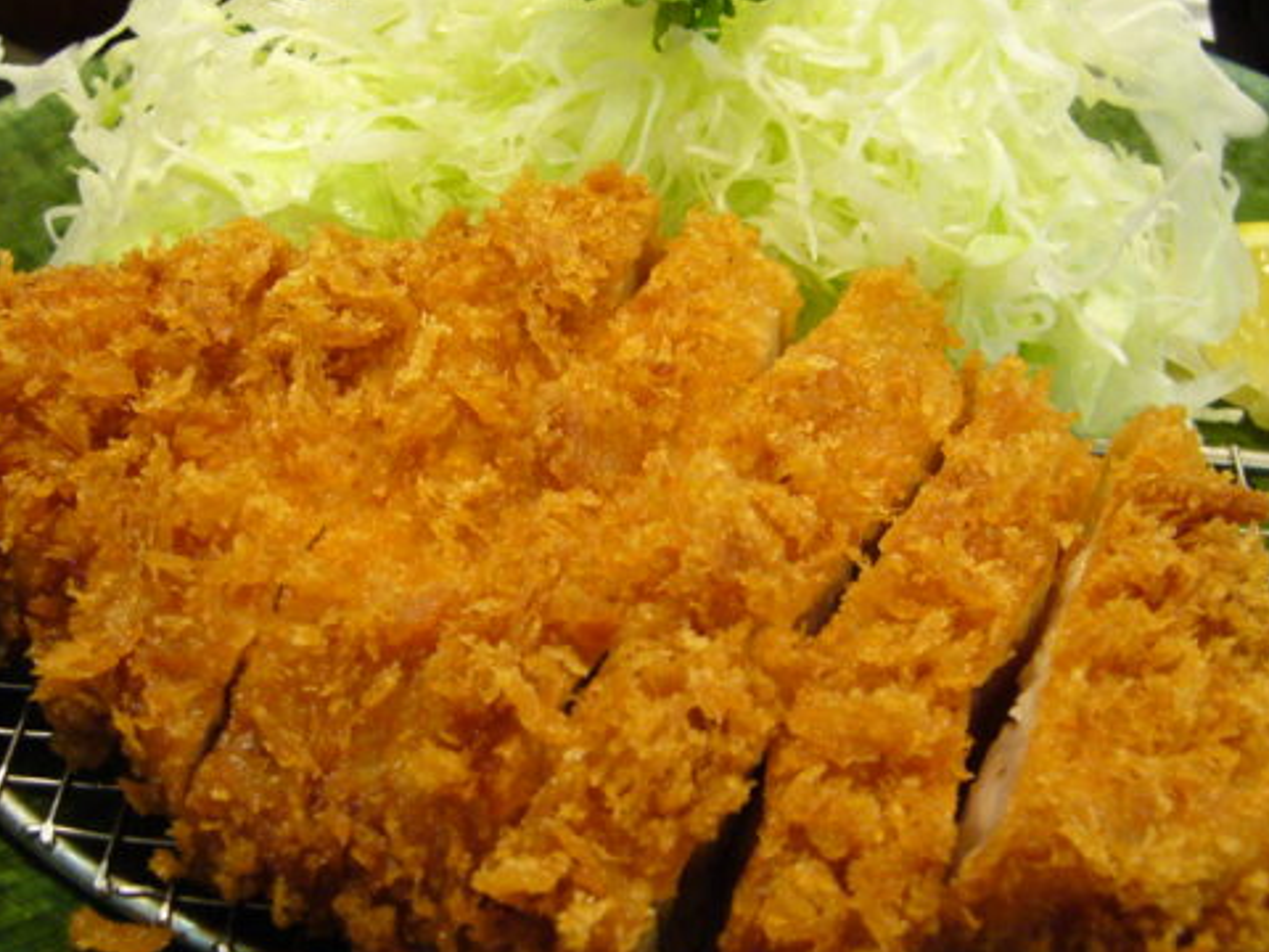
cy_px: 455
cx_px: 605
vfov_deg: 26.1
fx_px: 2053
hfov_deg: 34.3
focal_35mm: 56
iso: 200
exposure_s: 1/8
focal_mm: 5.8
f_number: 2.8
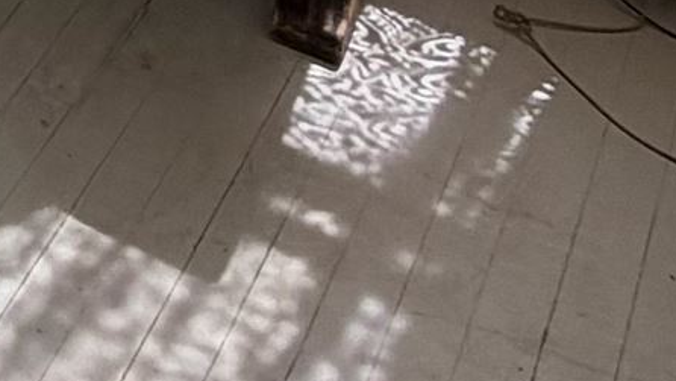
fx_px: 1882
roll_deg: -0.3
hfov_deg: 14.9
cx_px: -818
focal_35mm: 105
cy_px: -1151
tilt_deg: -1.9
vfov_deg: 7.7
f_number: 2.2
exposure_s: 1/146
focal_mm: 2.22
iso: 50
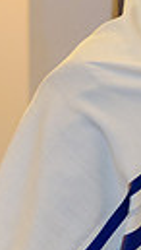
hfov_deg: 1.8
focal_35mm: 682
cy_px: 88
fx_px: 4512
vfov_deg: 3.2
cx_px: 182
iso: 1600
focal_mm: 145
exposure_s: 1/125
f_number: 3.2
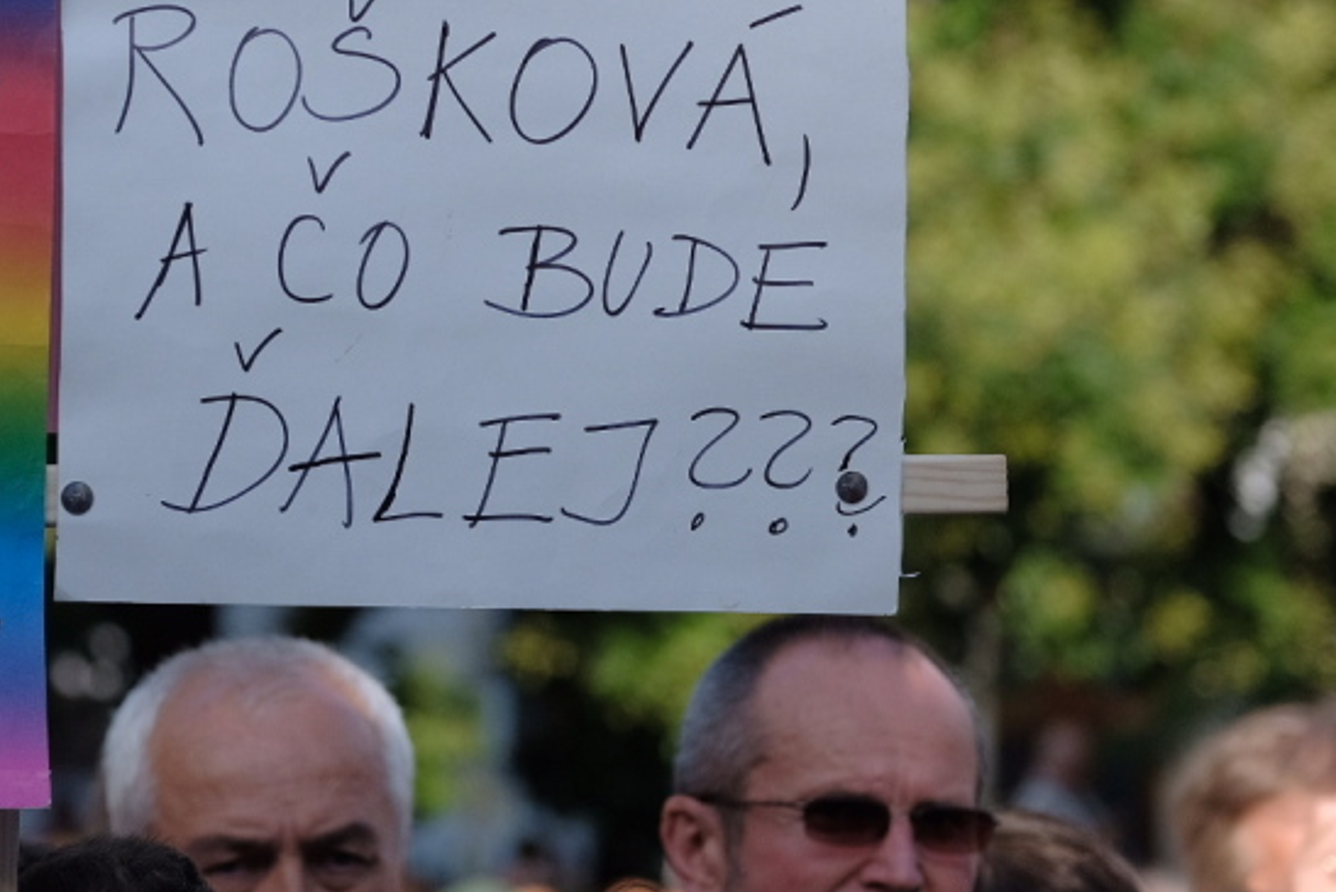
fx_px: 8389
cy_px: 191
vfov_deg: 6.1
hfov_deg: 9.1
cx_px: 90
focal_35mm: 226
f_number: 2.8
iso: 500
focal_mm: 68.7
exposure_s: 1/3000
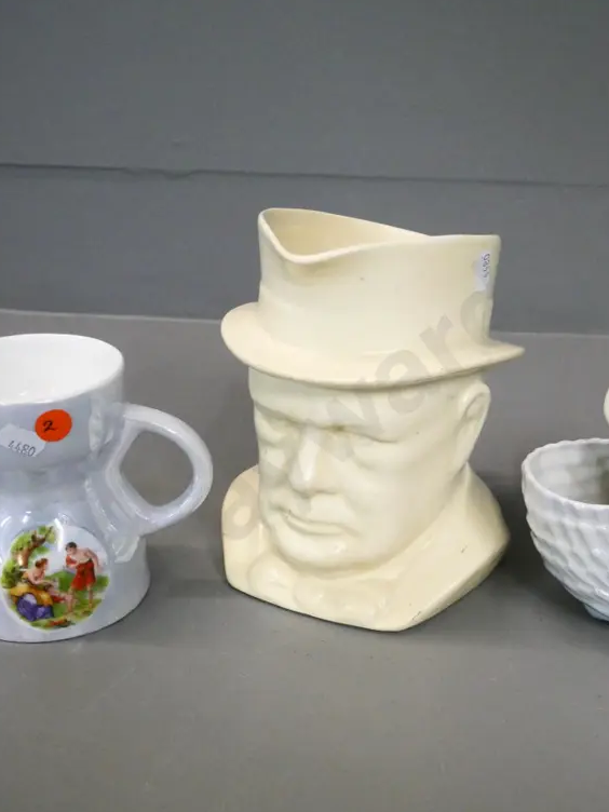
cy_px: 409
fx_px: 1149
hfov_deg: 29.6
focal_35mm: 49
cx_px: 365
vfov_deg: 38.9
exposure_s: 1/320
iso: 3200
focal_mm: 18
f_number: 4
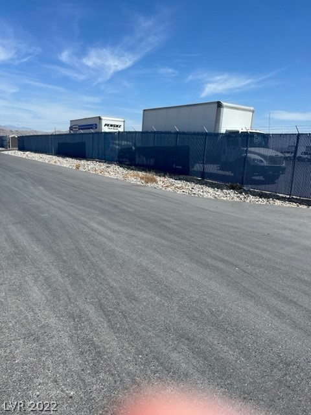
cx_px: 156
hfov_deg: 53.1
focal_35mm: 26
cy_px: 208
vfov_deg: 67.3
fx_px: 311
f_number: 1.5
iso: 50
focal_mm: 5.7
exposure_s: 1/5882
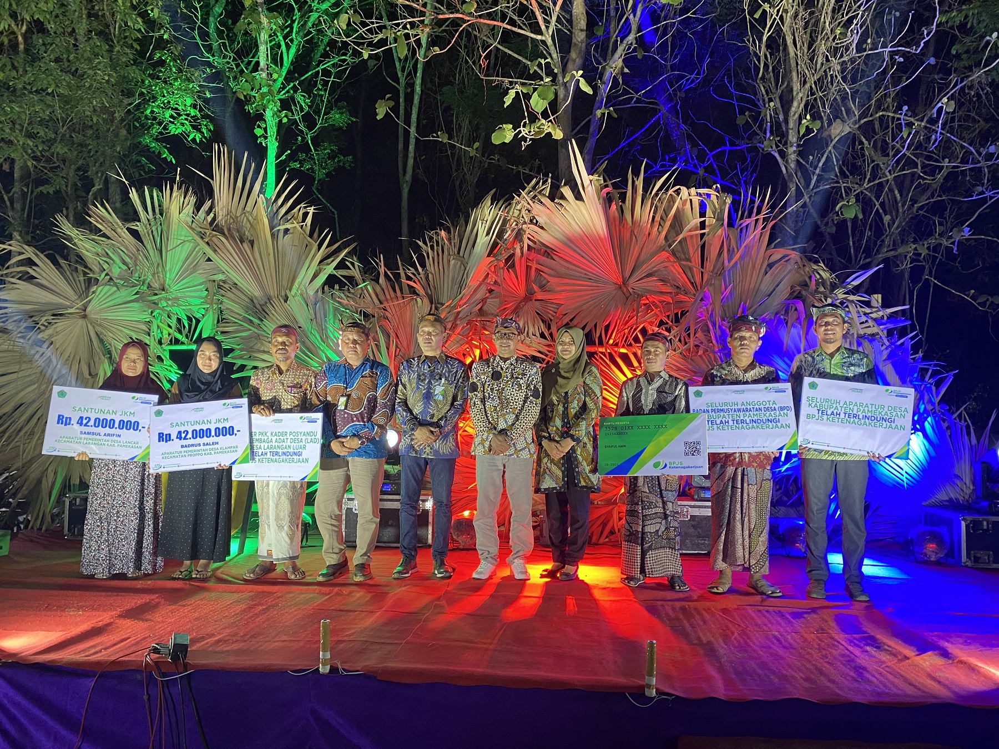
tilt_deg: +3.3
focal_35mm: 26
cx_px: 500
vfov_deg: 53.1
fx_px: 750
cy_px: 374
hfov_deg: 67.3
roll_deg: -1.4
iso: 320
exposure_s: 1/50
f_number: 1.8
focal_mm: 4.25
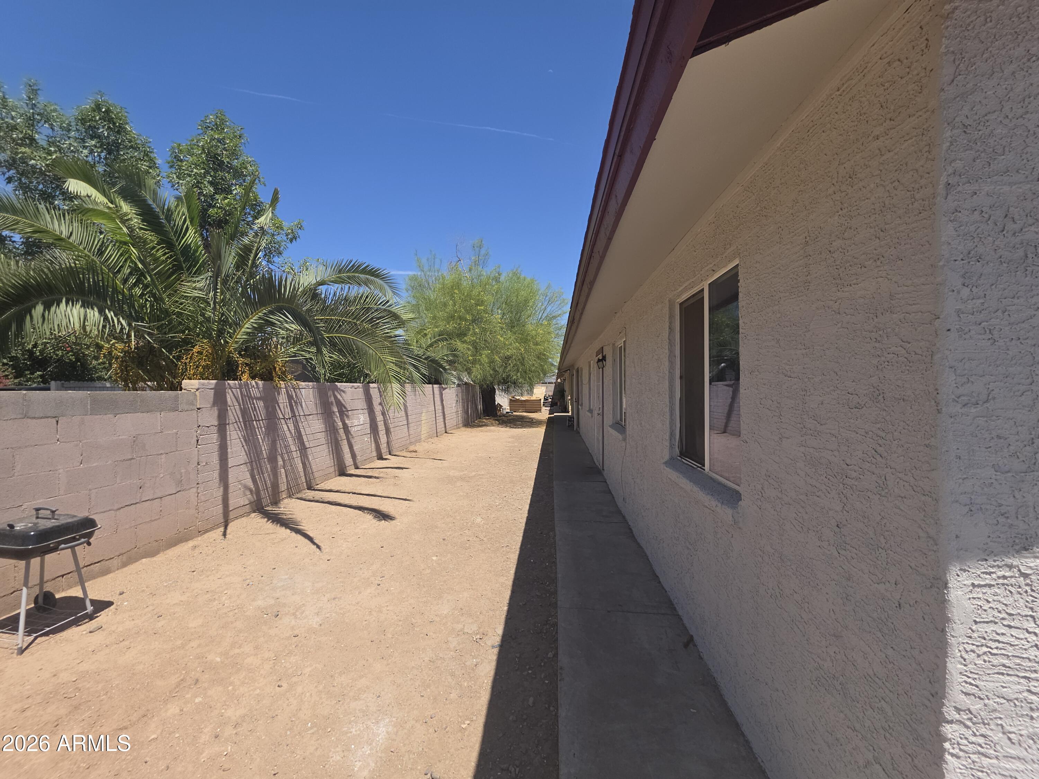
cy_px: 390
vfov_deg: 89.9
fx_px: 390
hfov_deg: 106.2
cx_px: 520
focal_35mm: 13
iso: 20
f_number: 1.9
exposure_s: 1/1000
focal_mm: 2.2
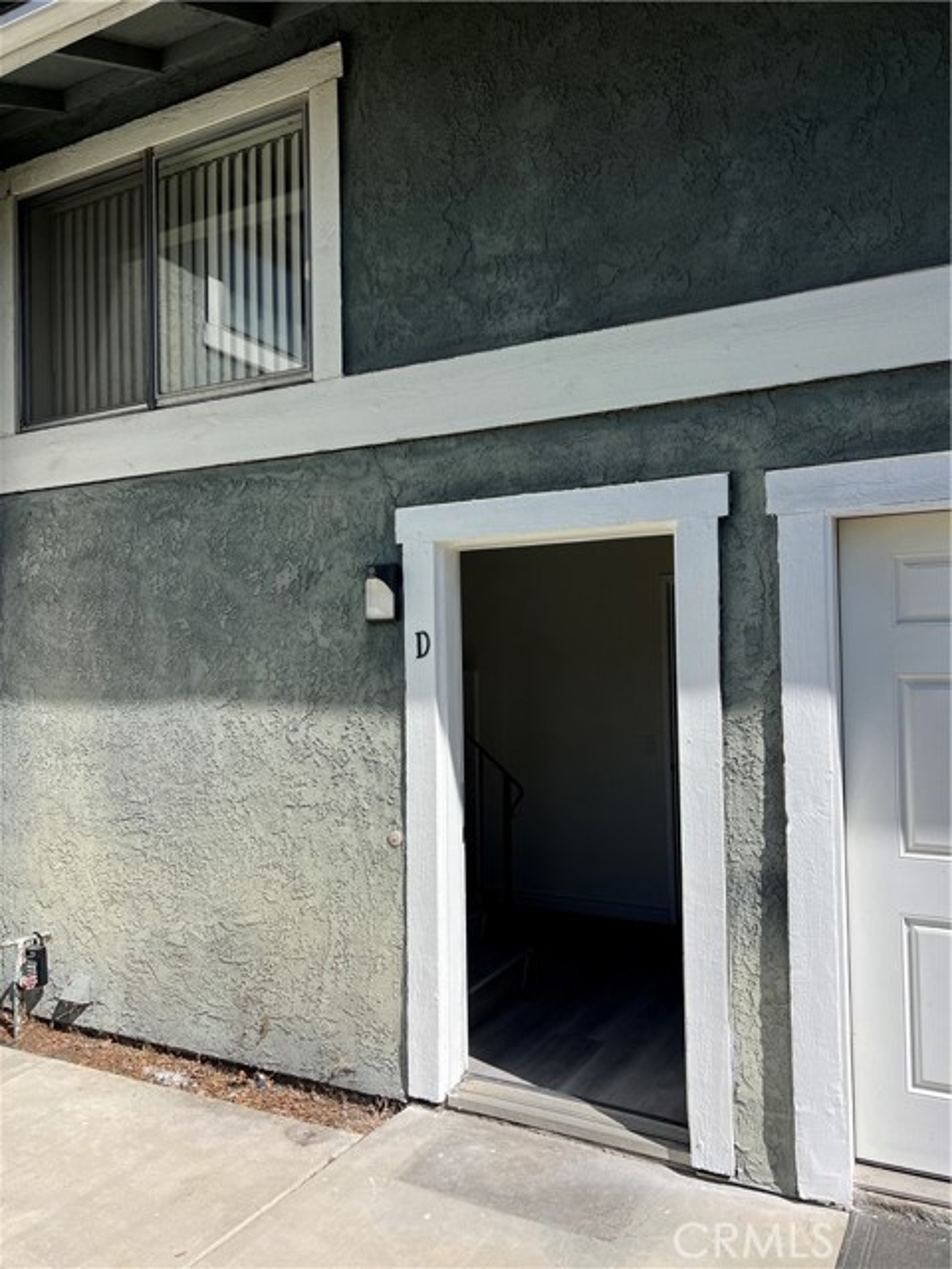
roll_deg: +1.4
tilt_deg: +1.6
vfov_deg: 67.3
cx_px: 476
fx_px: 953
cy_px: 634
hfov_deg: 53.1
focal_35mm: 26
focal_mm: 5.7
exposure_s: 1/6993
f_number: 1.5
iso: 50
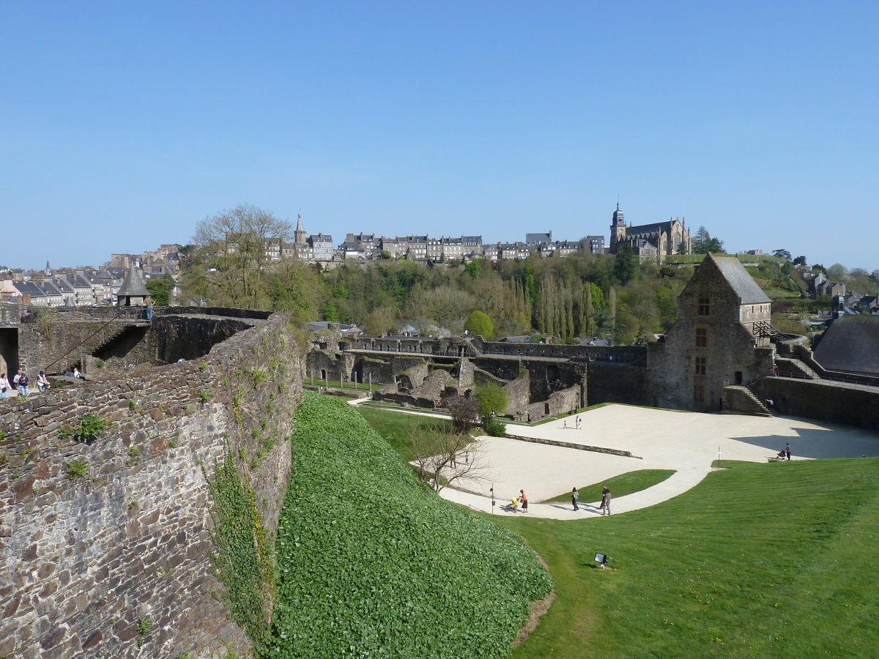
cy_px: 330
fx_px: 635
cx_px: 440
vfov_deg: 54.9
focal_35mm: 25
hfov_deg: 69.4
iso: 80
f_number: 4.5
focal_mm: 4.1
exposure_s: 1/500
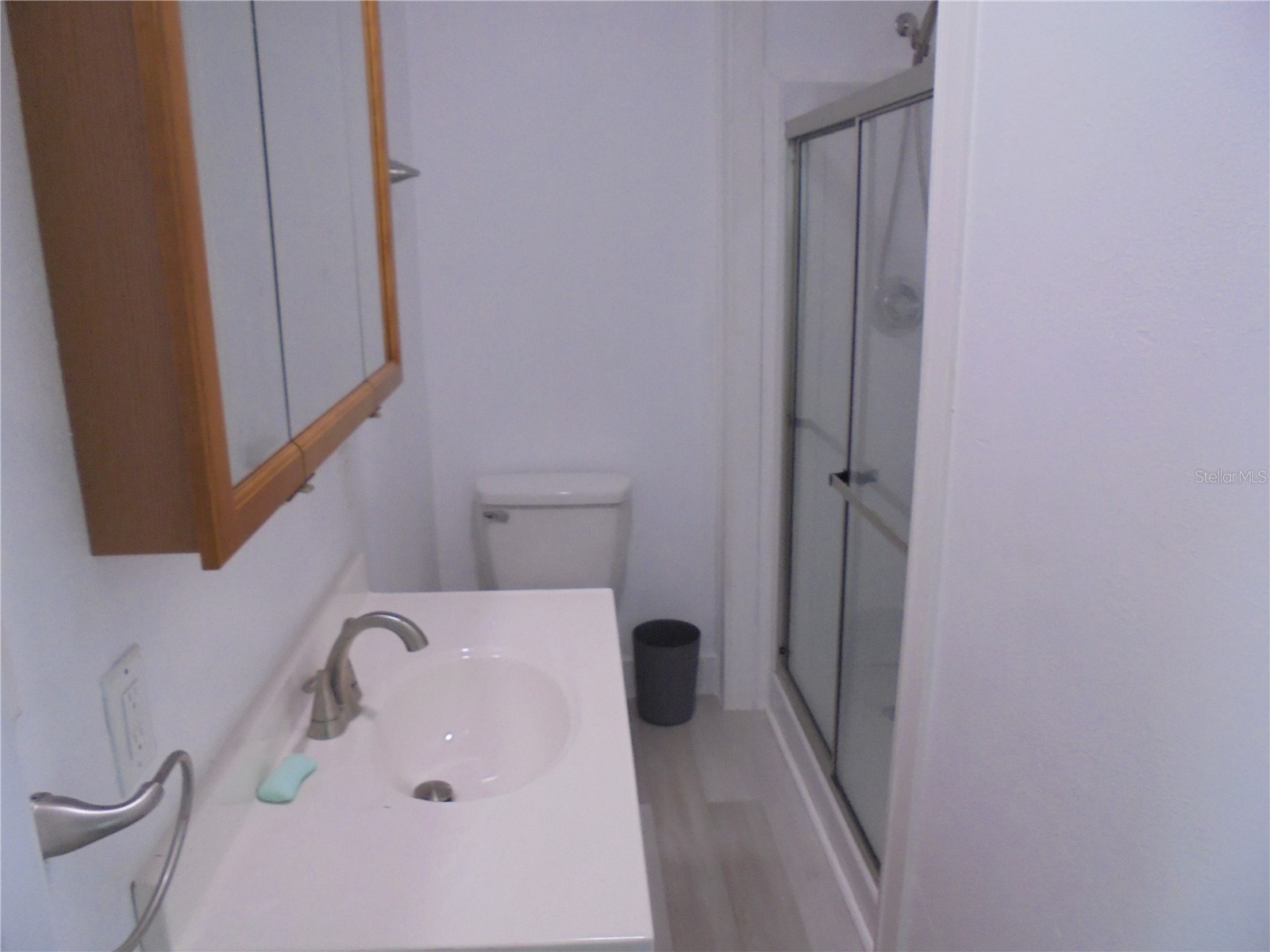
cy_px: 476
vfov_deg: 53.1
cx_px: 635
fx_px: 954
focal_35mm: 26
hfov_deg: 67.3
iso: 250
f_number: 3.5
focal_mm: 4.6
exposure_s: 1/40
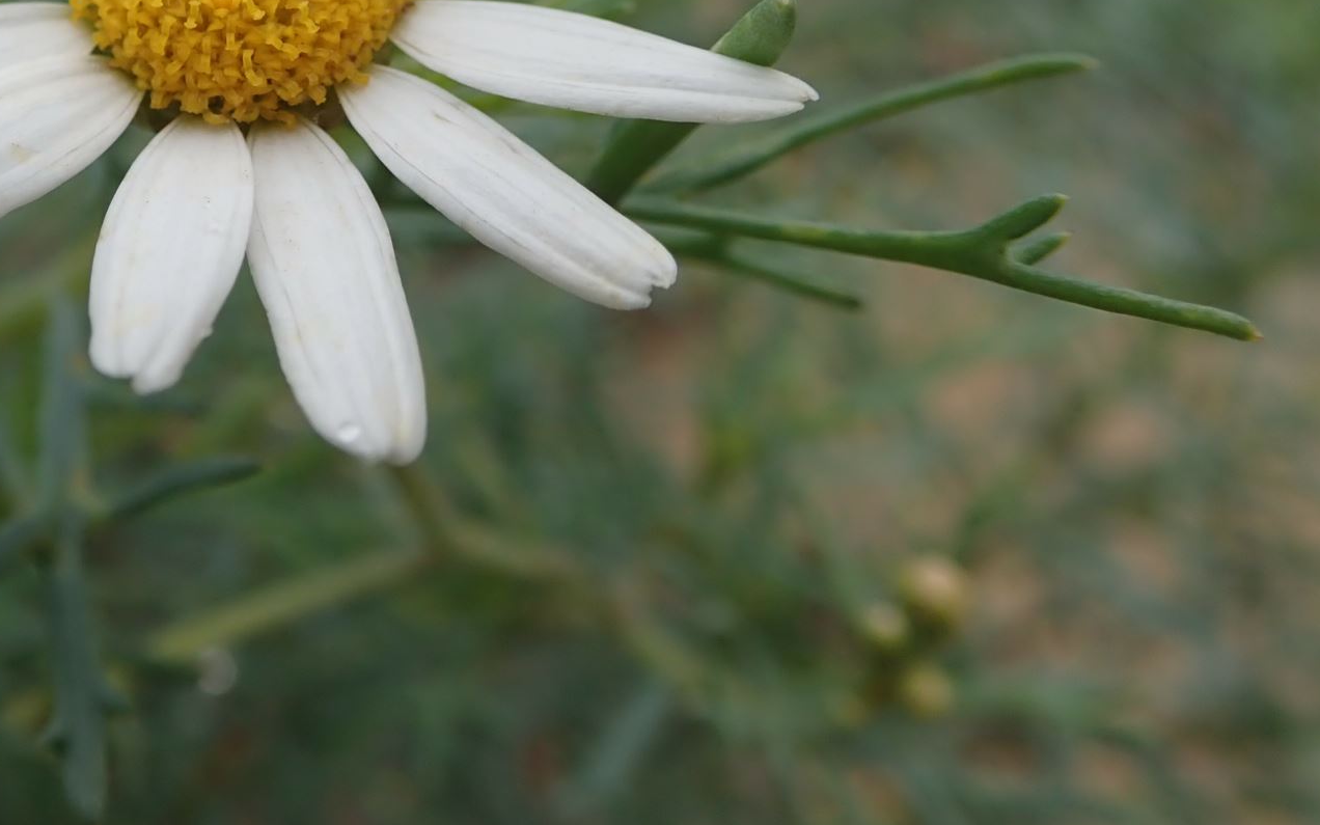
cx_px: 293
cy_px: 102
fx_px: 1799
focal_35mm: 50
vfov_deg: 25.1
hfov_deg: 39.0
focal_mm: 5.5
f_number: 3.2
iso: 100
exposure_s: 1/200
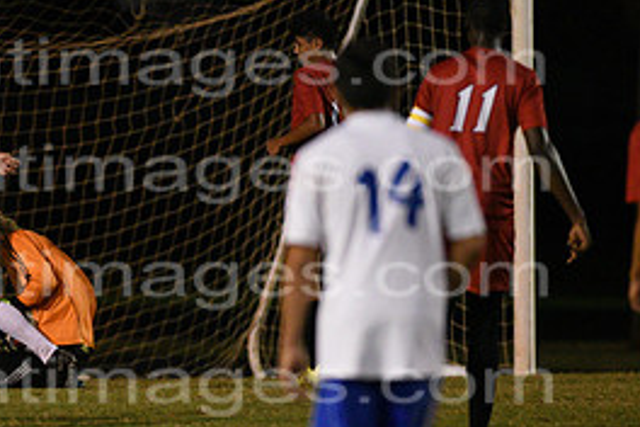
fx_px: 11697
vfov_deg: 2.1
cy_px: 227
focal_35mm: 658
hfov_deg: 3.1
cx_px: 5
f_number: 3.2
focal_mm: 300
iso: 8000
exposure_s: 1/800
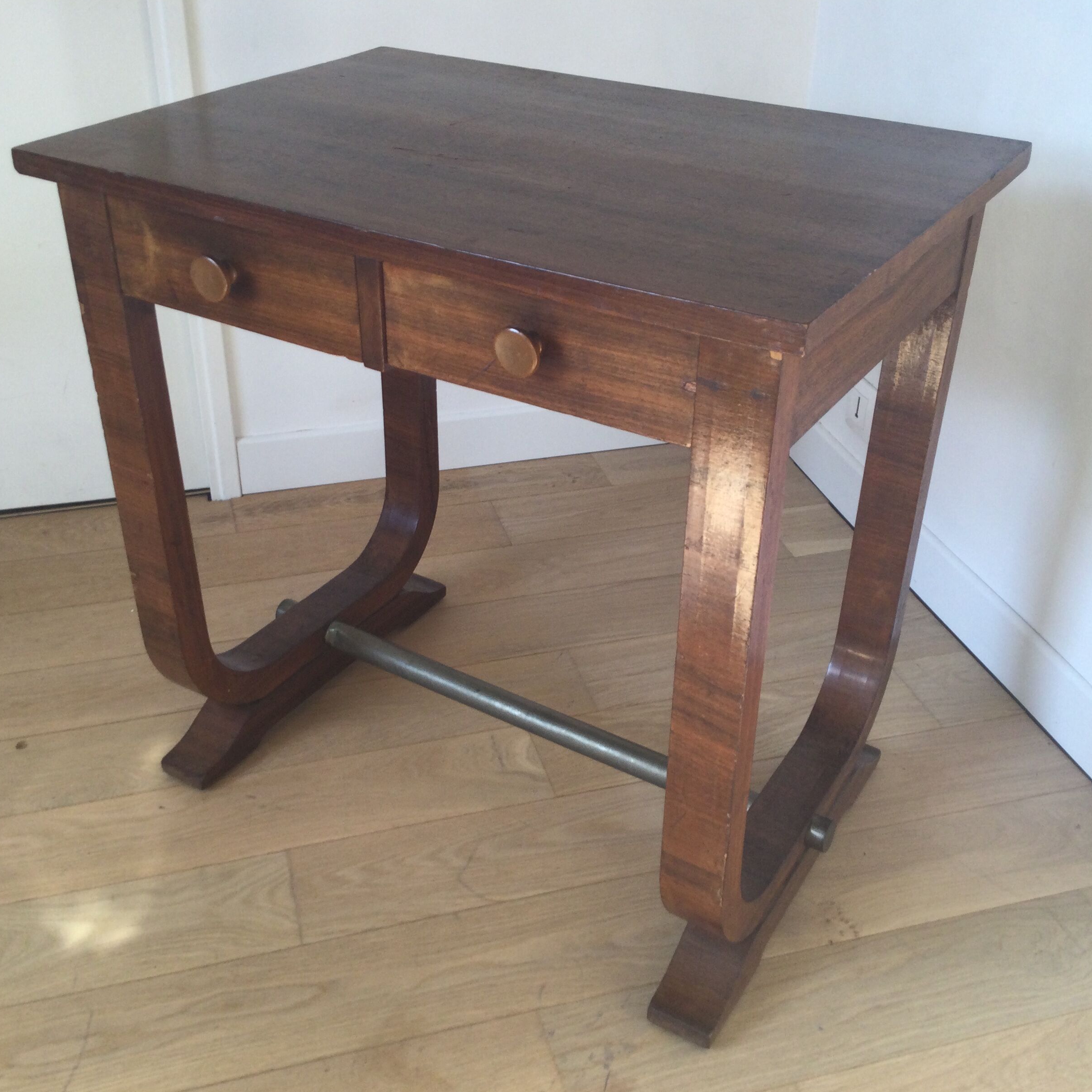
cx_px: 539
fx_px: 1321
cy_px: 548
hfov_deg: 44.9
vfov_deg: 44.9
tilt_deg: -32.8
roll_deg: -1.1
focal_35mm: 37
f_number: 2.4
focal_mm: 3.3
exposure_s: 1/50
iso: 32
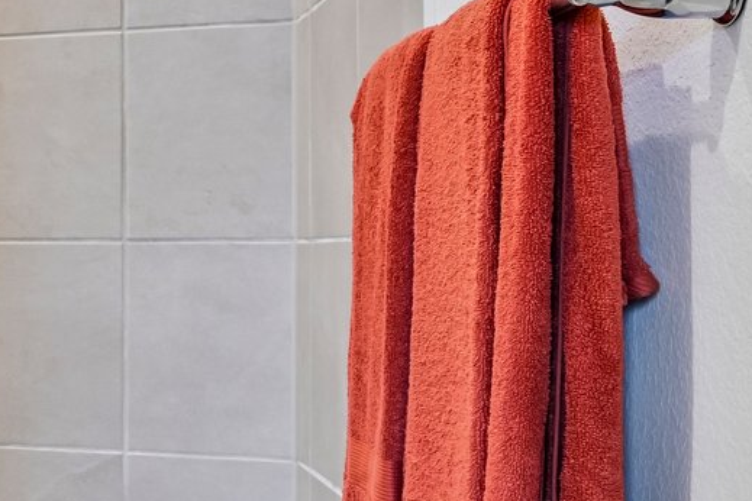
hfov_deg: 19.2
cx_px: -690
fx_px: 1483
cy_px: 232
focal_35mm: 71
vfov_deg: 19.2
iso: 400
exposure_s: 1/6
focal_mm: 18
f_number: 8
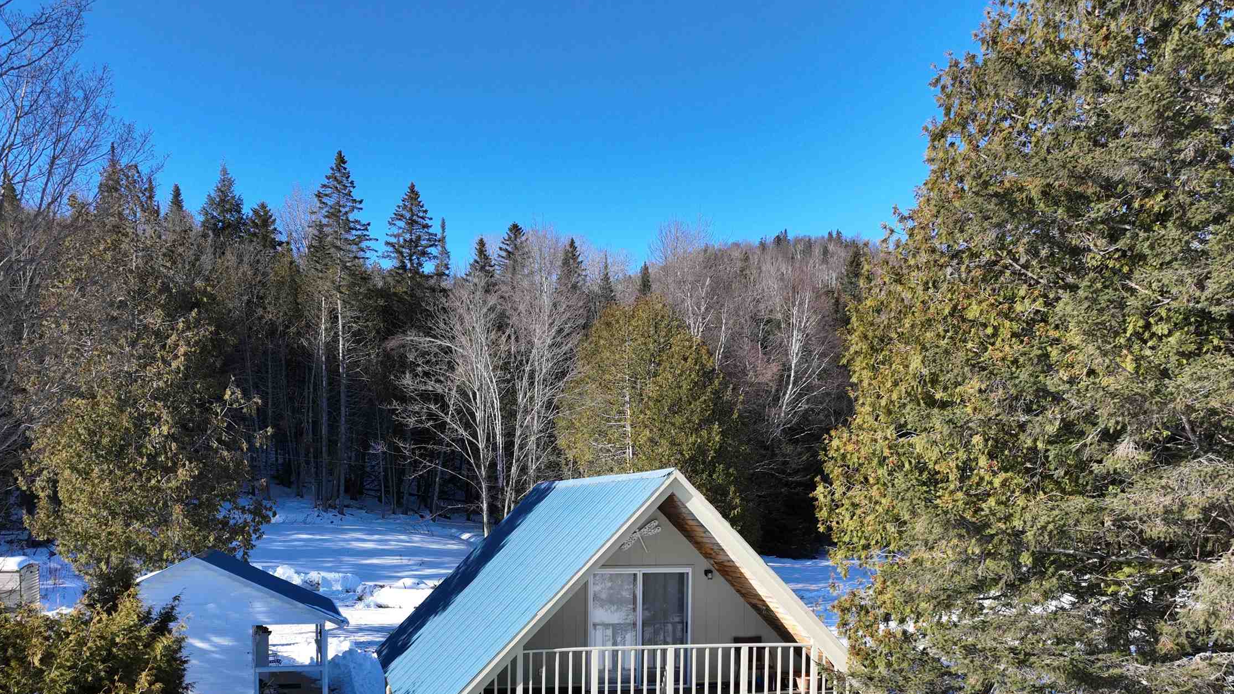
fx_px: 1178
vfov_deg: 31.3
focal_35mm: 36
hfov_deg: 55.2
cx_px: 545
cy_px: 628
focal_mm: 12.29
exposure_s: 1/1250
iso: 120
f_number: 2.8
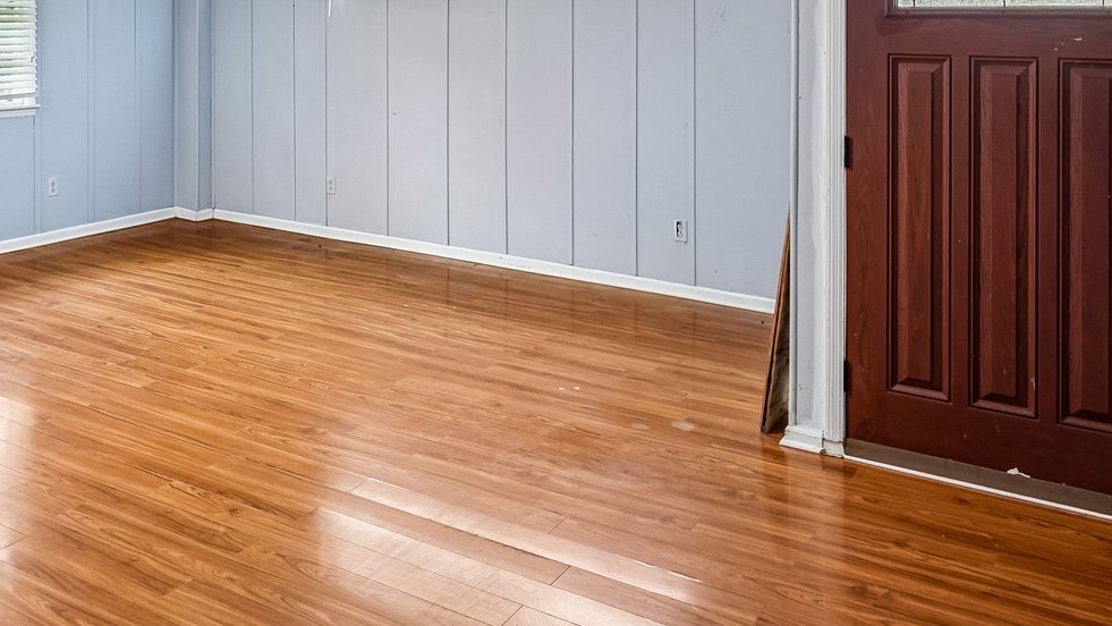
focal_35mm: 35
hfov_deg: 55.2
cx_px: 353
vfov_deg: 31.3
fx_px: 1032
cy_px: 4
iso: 400
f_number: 4
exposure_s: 1/13
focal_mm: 16
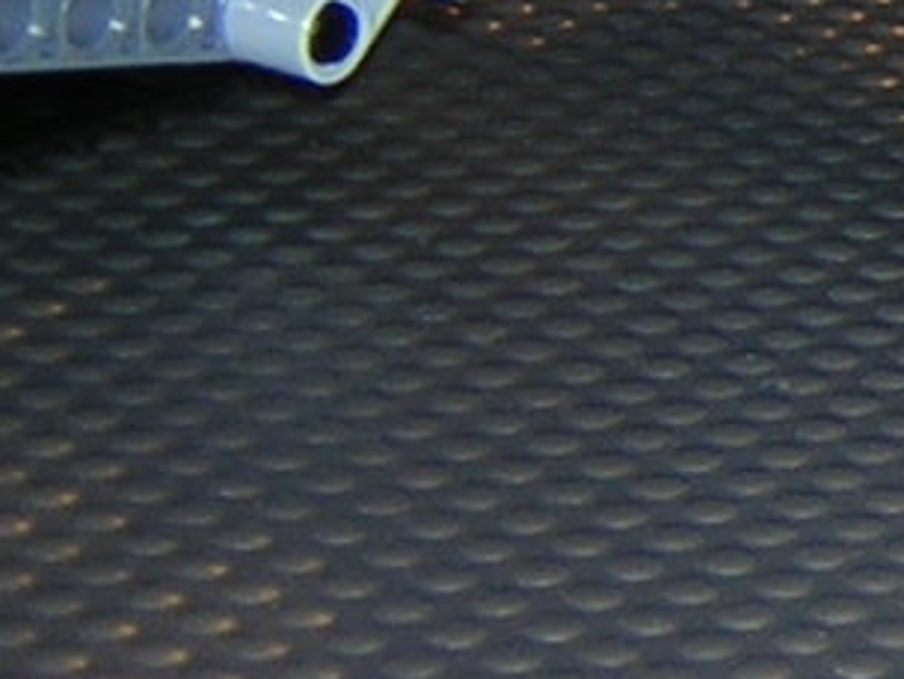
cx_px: 1932
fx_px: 4938
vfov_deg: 7.8
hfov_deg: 9.6
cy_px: -240
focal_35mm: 189
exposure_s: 1/60.1
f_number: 2.6
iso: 100
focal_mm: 4.7
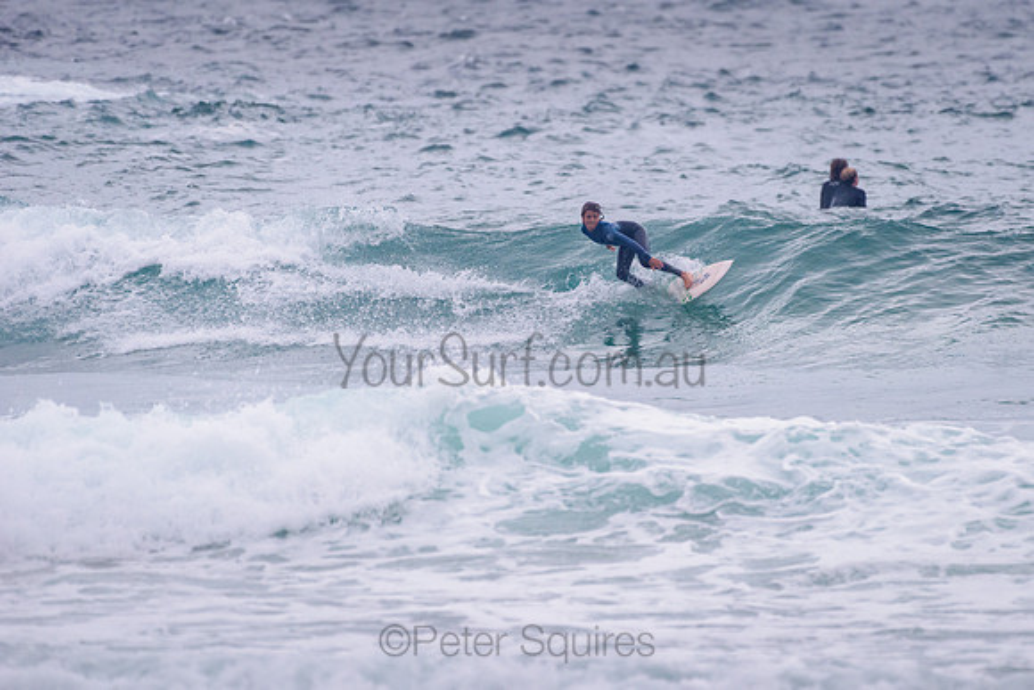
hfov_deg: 3.4
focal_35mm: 613
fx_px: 17608
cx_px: 634
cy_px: 277
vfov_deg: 2.2
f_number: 5.6
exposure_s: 1/2000
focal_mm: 500
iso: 1000
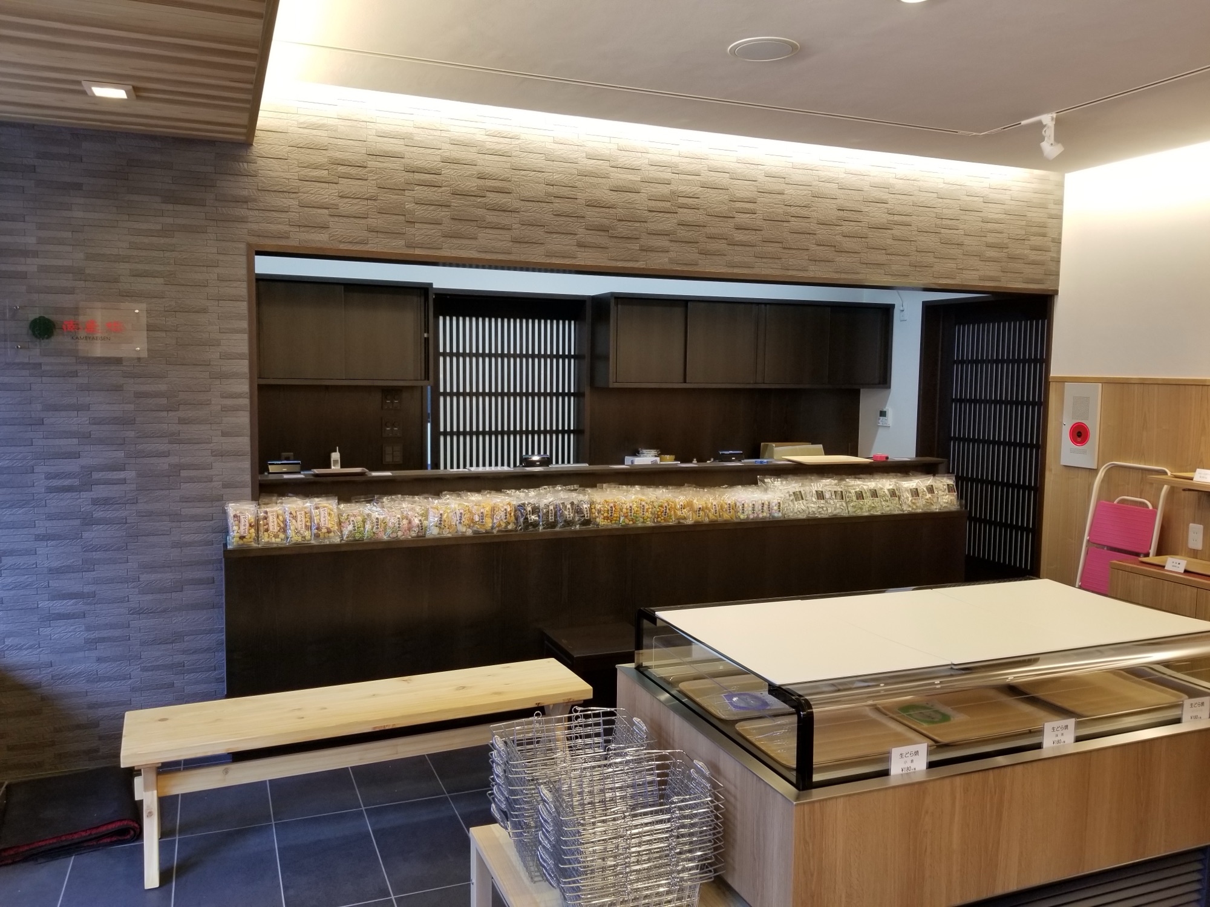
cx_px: 605
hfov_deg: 67.3
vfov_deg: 53.1
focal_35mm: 26
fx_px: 909
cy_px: 454
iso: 64
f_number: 1.7
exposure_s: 1/50
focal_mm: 4.3
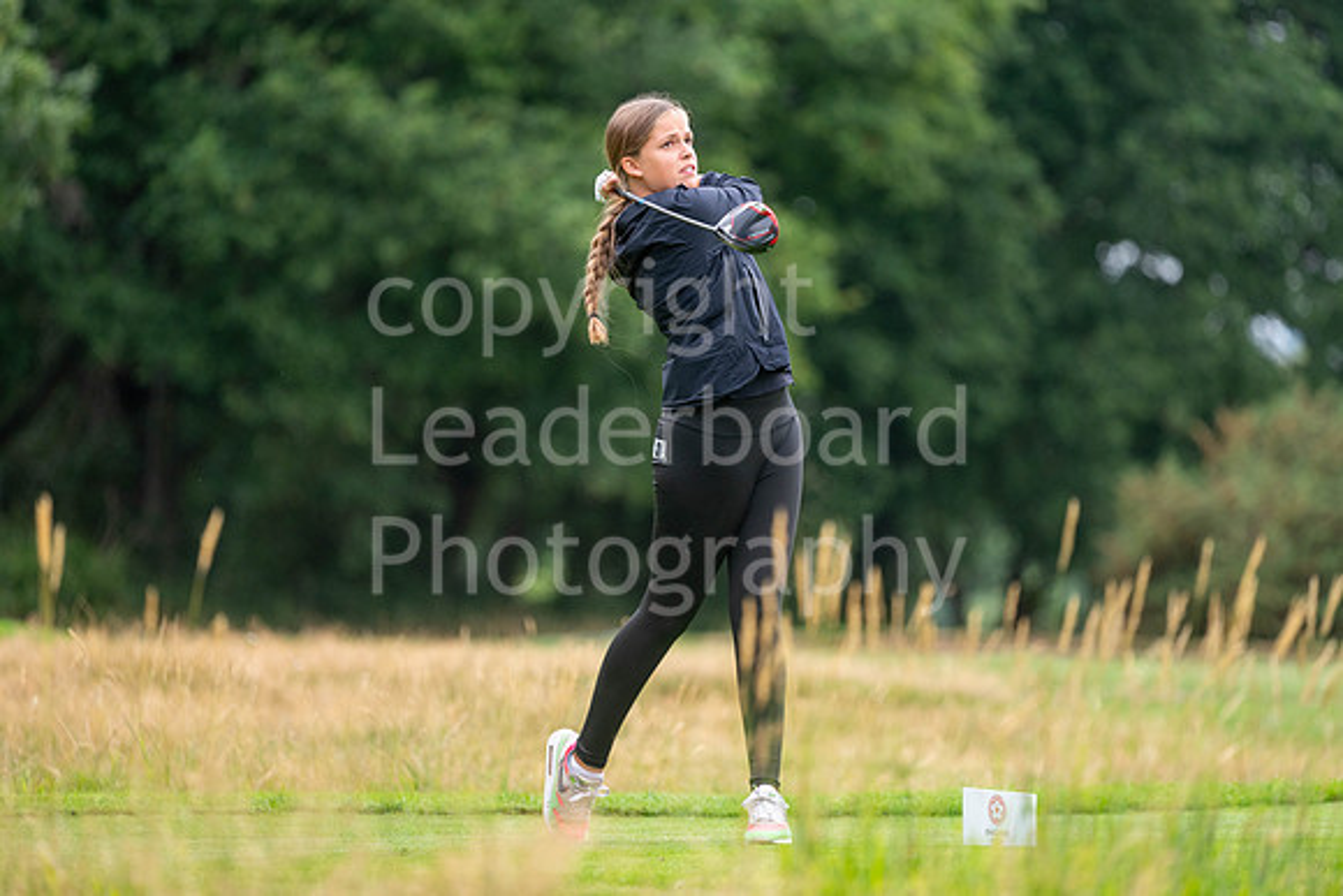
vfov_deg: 4.6
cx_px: 672
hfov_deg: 6.9
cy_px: 448
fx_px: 11194
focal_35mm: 300
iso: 500
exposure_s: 1/640
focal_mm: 300
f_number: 4
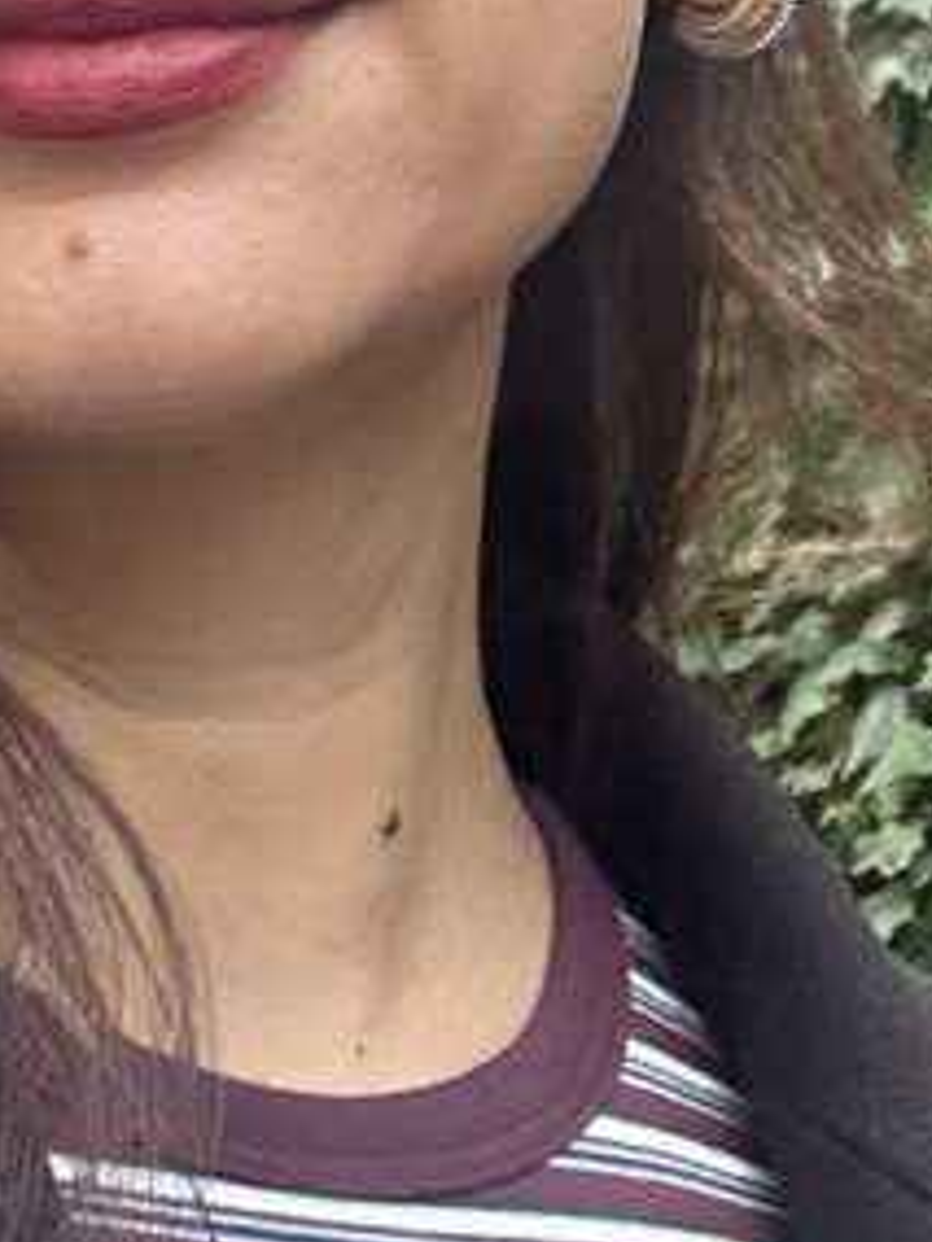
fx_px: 3877
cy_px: -17
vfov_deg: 17.7
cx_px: 53
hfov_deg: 13.6
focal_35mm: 108
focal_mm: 2.69
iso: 64
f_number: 1.9
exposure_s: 1/121
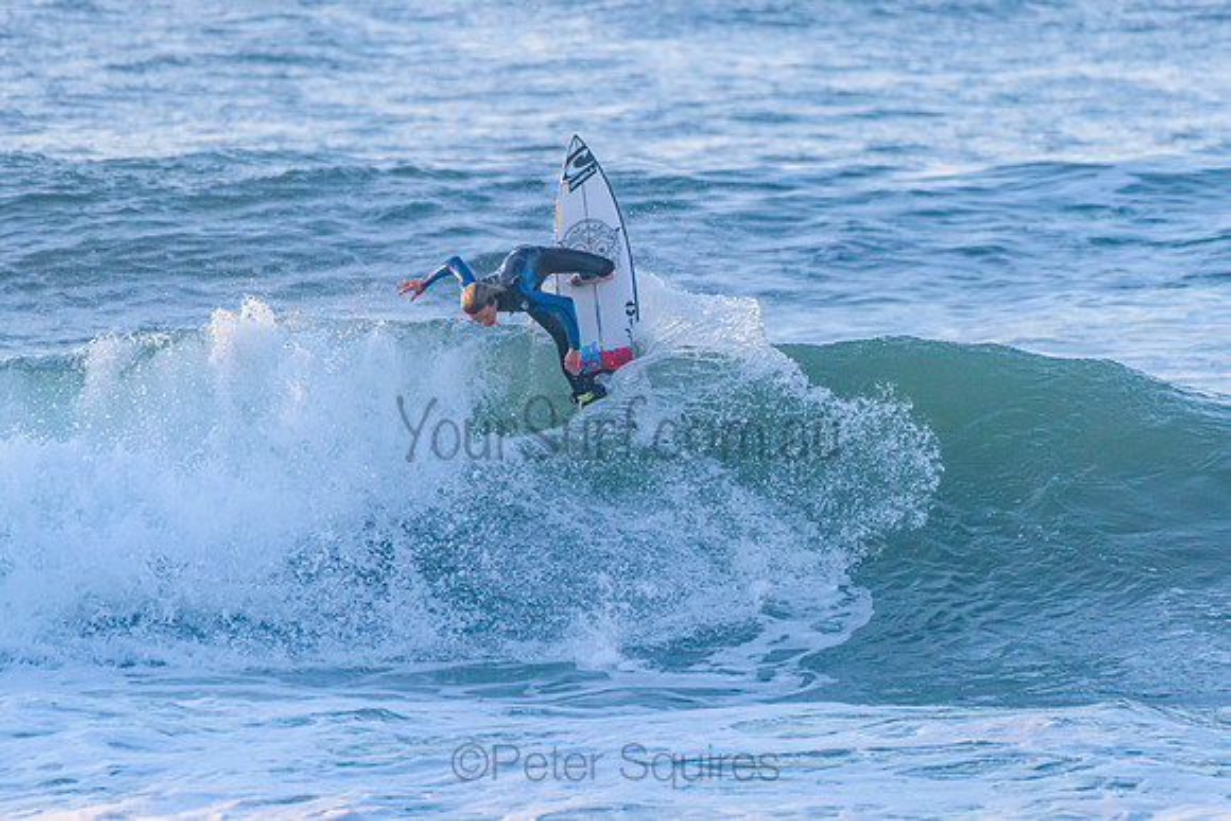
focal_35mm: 608
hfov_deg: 3.4
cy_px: 410
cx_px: 615
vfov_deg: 2.3
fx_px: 20795
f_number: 5.6
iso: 900
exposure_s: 1/2000
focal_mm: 500
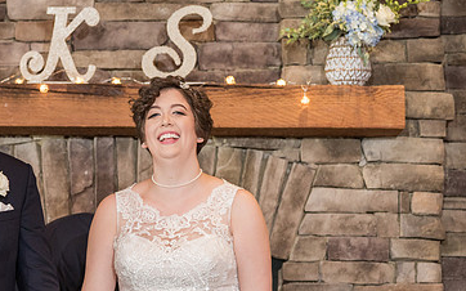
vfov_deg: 6.6
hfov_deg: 10.5
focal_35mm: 199
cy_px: 226
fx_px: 2527
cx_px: 54
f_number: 4
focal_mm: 108
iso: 2000
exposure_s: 1/100
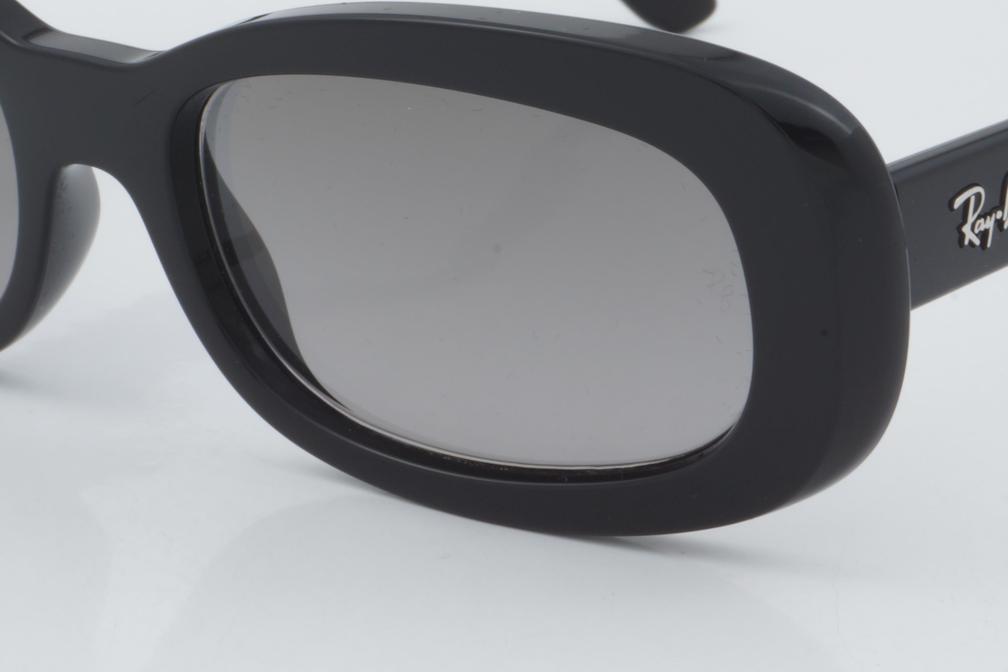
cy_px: 197
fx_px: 4031
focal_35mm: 144
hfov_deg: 14.2
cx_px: 558
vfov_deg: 9.5
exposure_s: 1/3
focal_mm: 50
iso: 100
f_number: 32
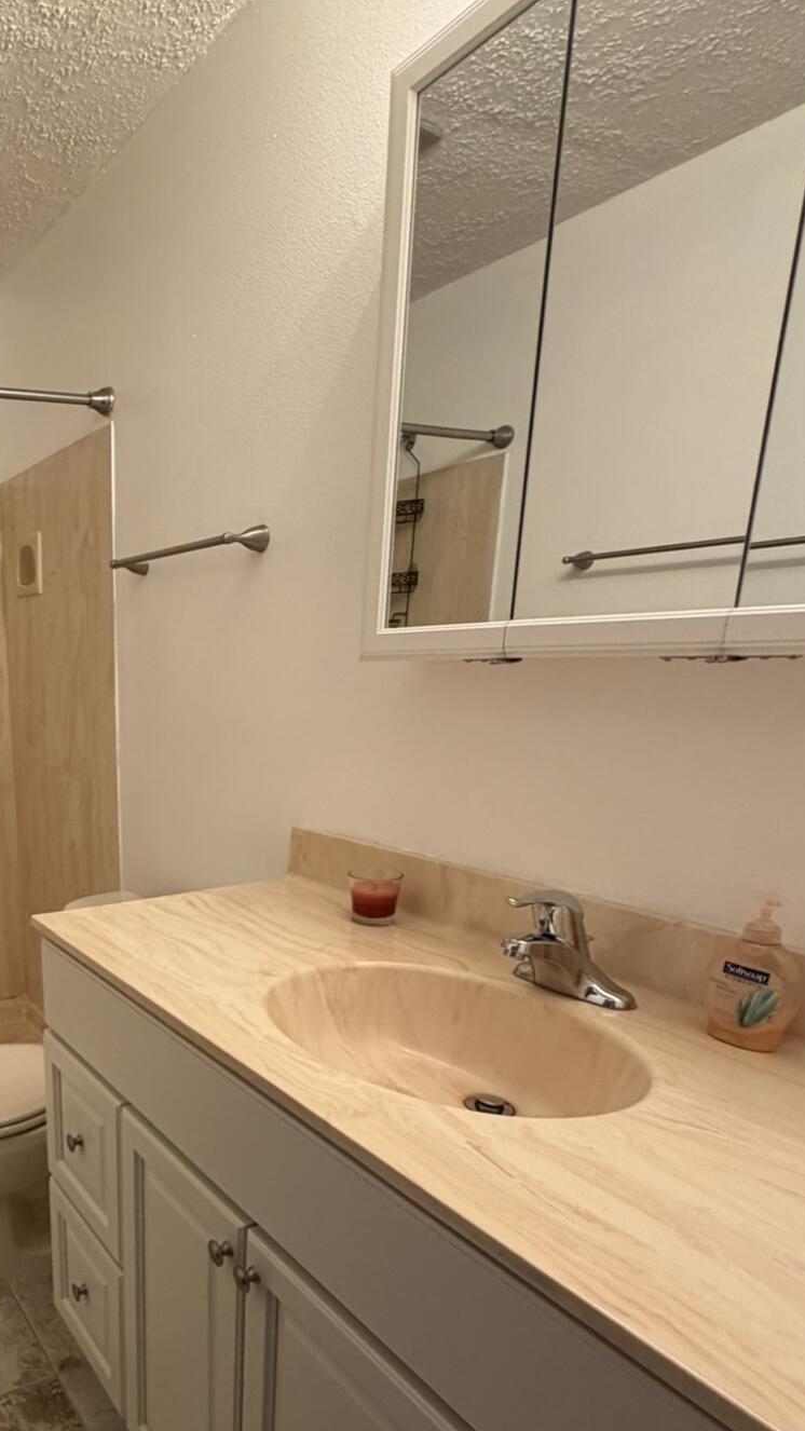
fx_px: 873
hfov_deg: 44.4
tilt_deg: -16.2
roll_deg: +1.7
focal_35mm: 23
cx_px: 58
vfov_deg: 77.1
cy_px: 904
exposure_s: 1/60
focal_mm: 2.22
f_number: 2.2
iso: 250
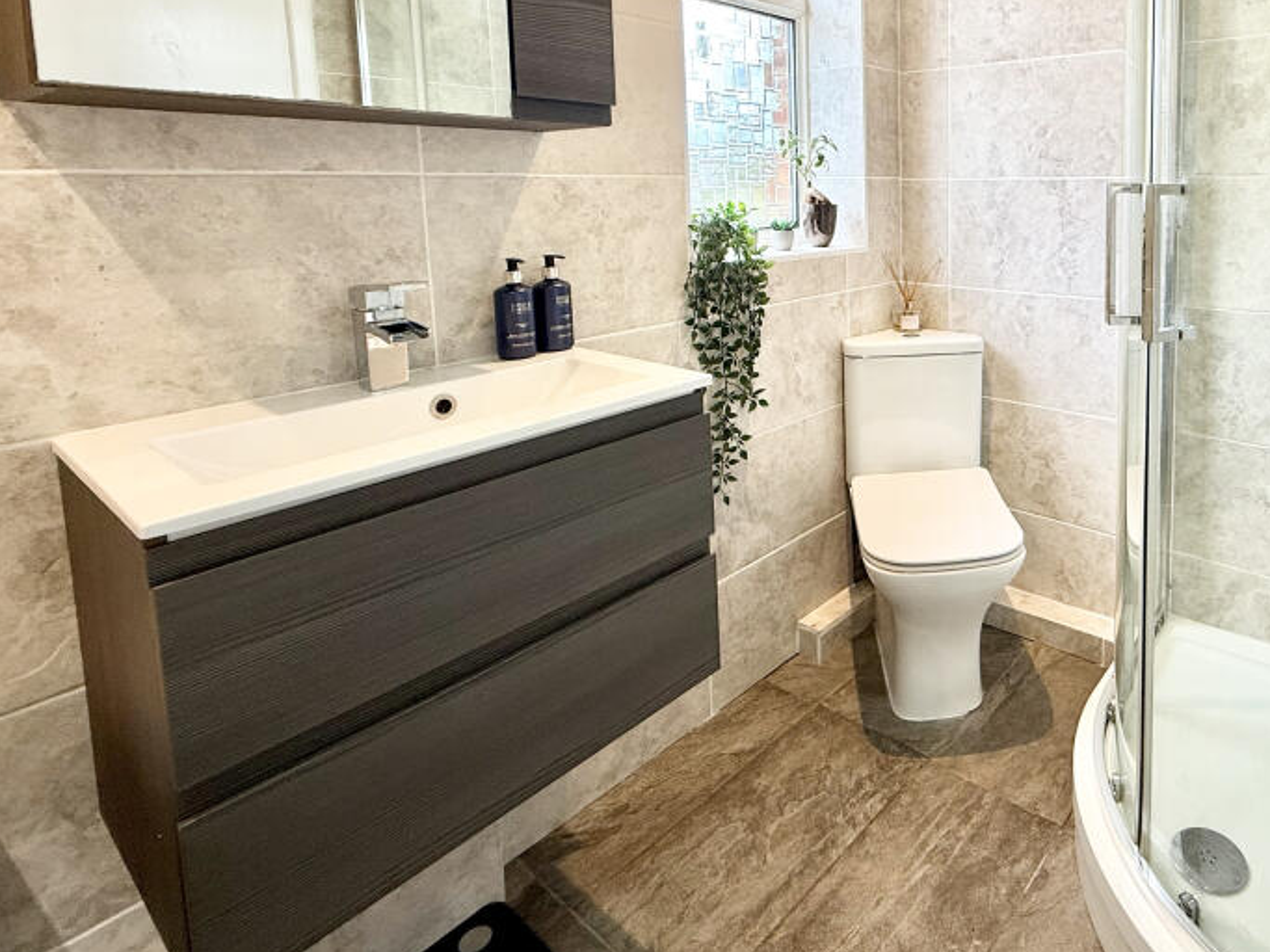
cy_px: 262
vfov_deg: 60.6
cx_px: 937
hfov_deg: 73.9
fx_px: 770
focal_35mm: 21
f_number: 2.2
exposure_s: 1/100
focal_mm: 2.22
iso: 100
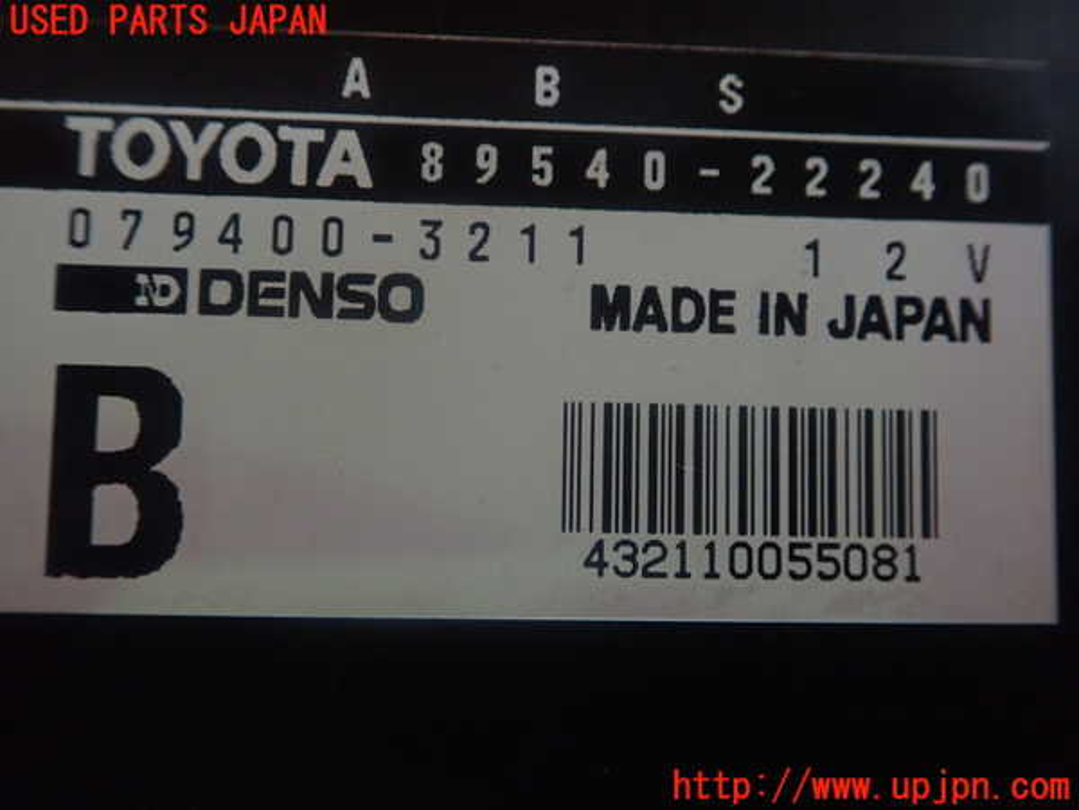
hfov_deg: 60.0
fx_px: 935
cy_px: 405
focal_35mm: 30
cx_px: 540
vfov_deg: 46.8
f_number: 2.3
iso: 800
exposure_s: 1/80
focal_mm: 5.5
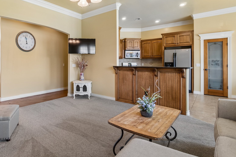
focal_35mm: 20
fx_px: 131
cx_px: 80
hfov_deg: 81.4
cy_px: 67
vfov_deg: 61.7
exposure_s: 1/40
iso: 200
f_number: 6.3
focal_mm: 10
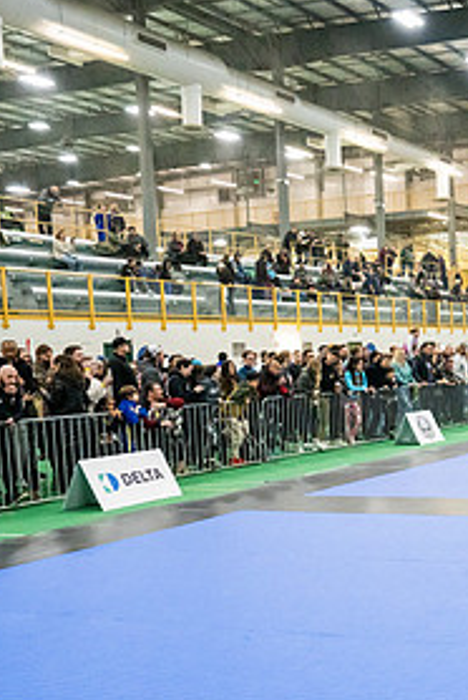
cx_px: 591
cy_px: 432
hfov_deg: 24.1
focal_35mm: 50
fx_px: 973
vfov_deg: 39.3
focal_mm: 24
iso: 6400
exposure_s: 1/400
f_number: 4.5
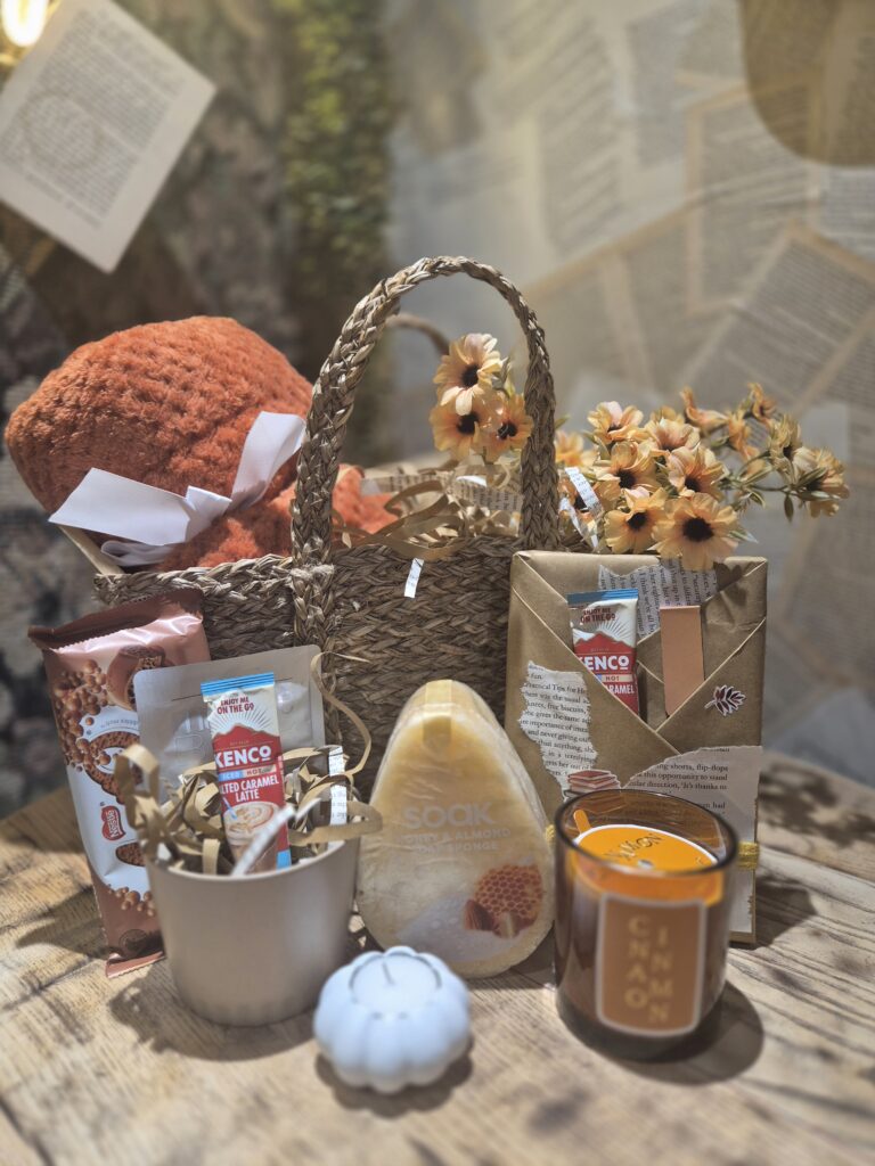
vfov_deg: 73.9
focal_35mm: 23
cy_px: 583
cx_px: 438
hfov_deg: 58.9
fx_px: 775
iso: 250
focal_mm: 5.4
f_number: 1.8
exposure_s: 1/100
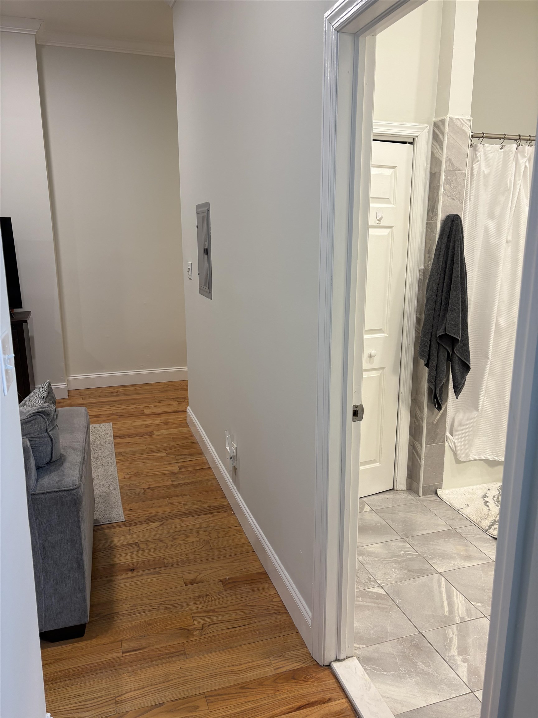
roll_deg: +0.1
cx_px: 269
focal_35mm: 26
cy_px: 359
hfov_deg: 53.1
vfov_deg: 67.3
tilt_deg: -12.7
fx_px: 539
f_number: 1.6
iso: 100
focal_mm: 5.96
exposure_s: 1/60
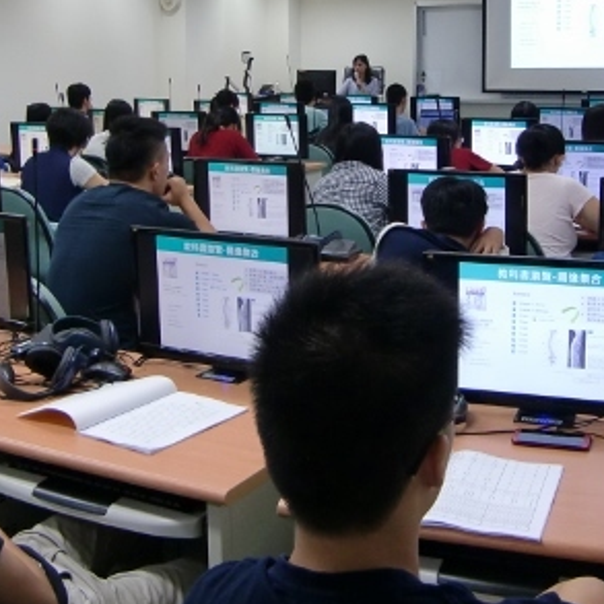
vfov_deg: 31.5
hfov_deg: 31.6
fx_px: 1066
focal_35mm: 54
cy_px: 223
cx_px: 326
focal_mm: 4.9
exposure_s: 1/60
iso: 200
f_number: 2.6
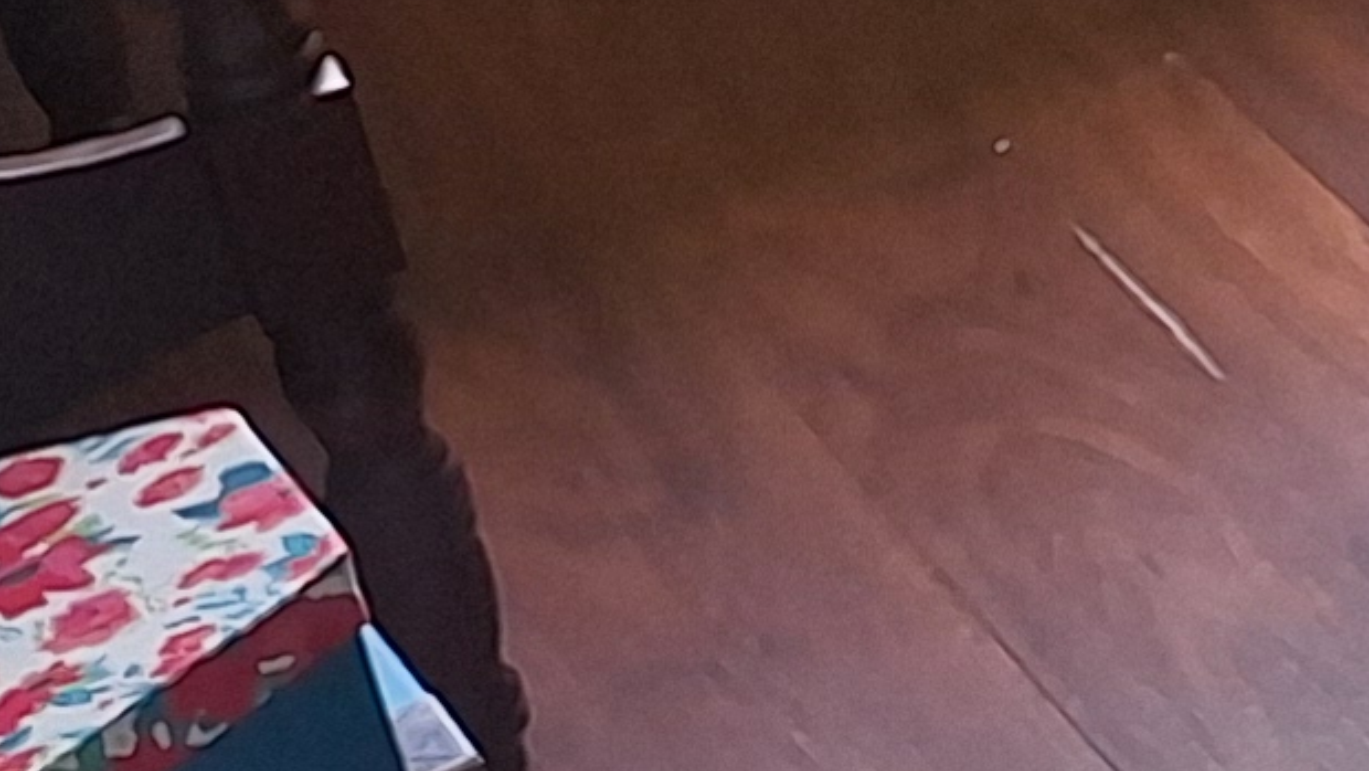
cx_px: 4268
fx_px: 5991
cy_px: -1321
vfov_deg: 6.8
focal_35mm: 165
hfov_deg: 9.6
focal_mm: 5.54
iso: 40
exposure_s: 1/224
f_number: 1.8
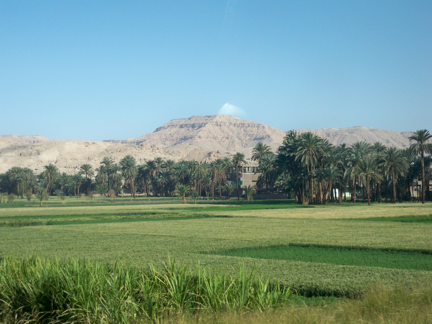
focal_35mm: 68
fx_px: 849
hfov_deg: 28.6
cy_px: 162
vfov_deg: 21.6
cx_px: 216
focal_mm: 12.1
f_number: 4.5
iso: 80
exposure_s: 1/400
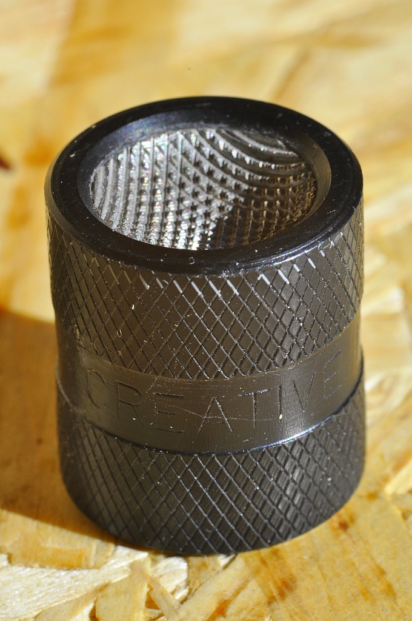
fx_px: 2711
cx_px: 206
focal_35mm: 158
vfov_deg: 13.1
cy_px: 310
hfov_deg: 8.7
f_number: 18
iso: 400
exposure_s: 1/50
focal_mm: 105
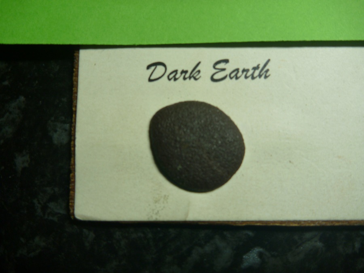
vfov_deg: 49.7
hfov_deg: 63.4
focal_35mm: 28
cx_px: 182
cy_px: 136
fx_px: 294
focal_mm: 4.9
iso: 80
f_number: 3.3
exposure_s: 1/40
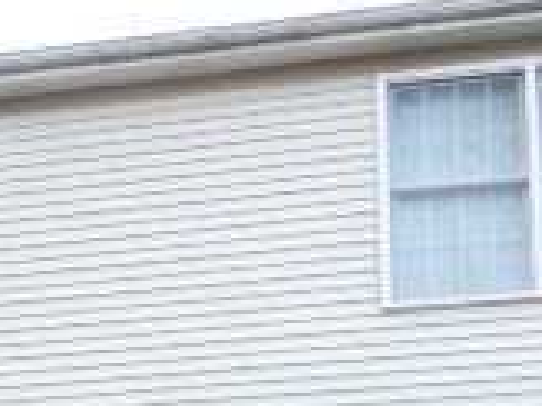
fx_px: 1707
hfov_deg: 17.7
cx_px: 20
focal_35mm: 109
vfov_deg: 12.4
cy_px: 726
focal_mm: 4.7
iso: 100
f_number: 3.3
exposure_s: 1/60
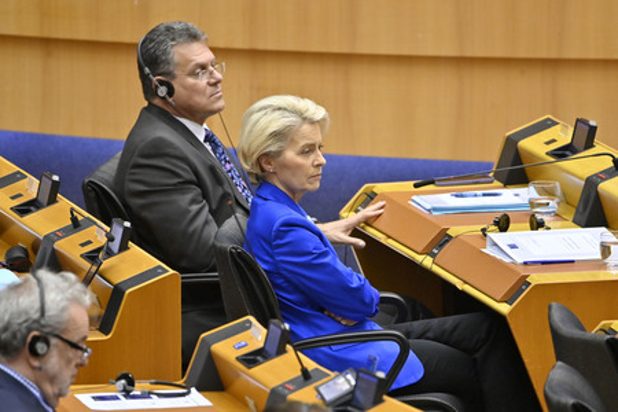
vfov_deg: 2.3
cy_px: 206
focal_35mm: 600
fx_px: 10299
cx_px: 309
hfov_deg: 3.4
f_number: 6.3
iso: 6400
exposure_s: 1/500
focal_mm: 600
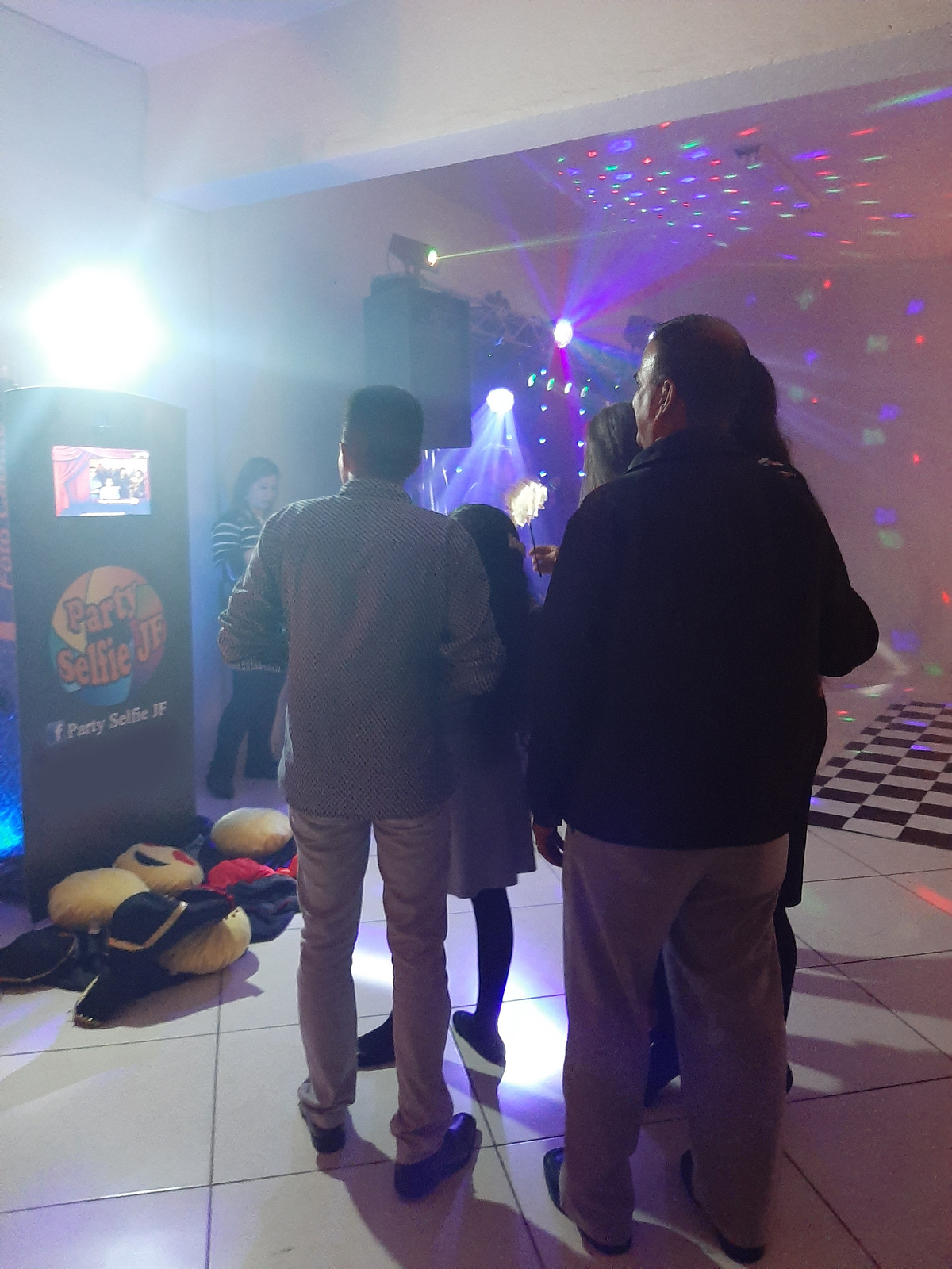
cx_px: 476
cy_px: 634
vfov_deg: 67.3
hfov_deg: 53.1
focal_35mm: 26
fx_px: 953
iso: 400
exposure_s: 1/24
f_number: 1.7
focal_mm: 3.93
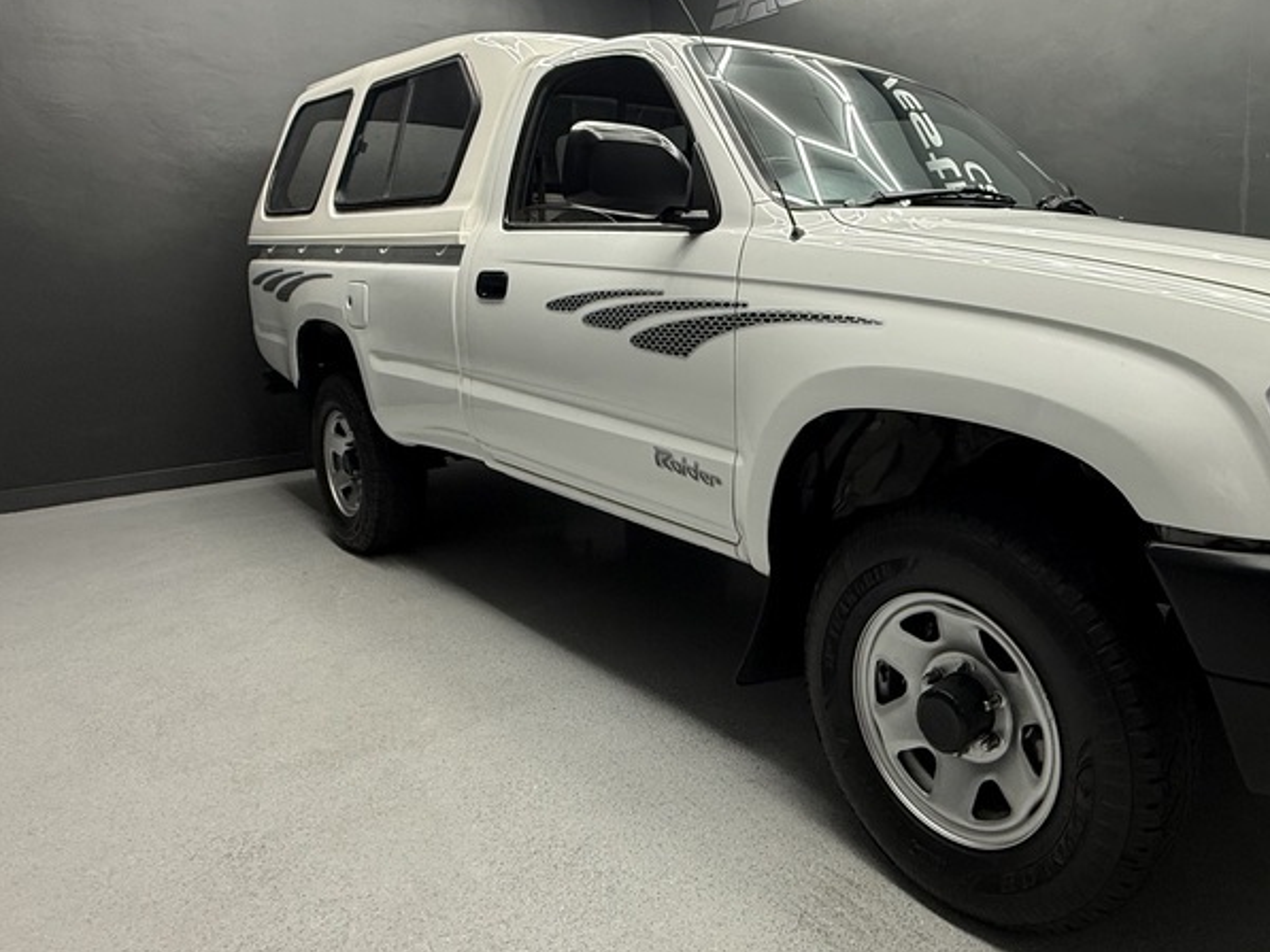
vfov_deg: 56.4
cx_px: 866
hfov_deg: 69.2
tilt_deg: -6.2
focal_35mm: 24
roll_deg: +1.0
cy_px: 378
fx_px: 881
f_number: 2.2
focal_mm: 2.22
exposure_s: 1/100
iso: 125
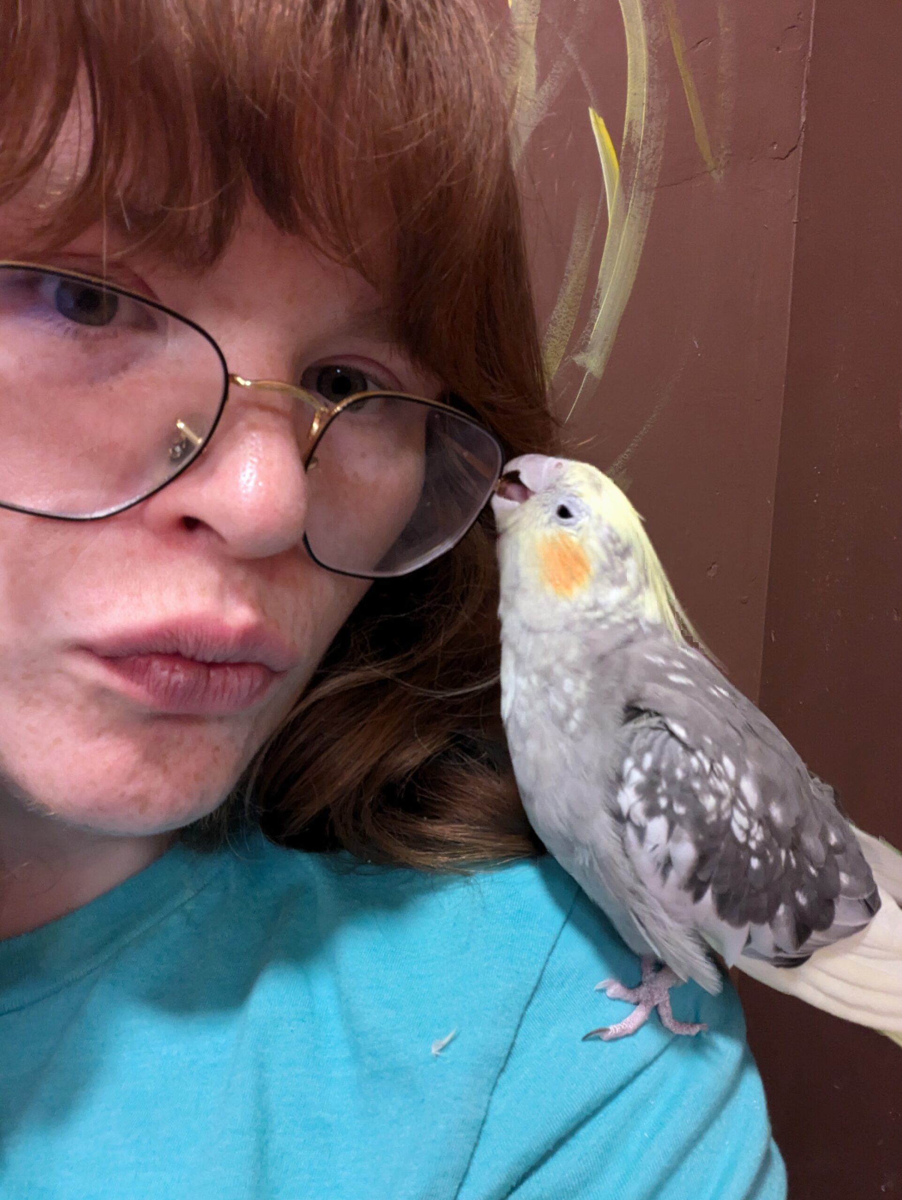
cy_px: 600
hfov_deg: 56.9
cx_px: 451
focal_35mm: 24
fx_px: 833
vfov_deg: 71.6
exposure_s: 1/40
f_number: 2
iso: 384
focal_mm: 2.51
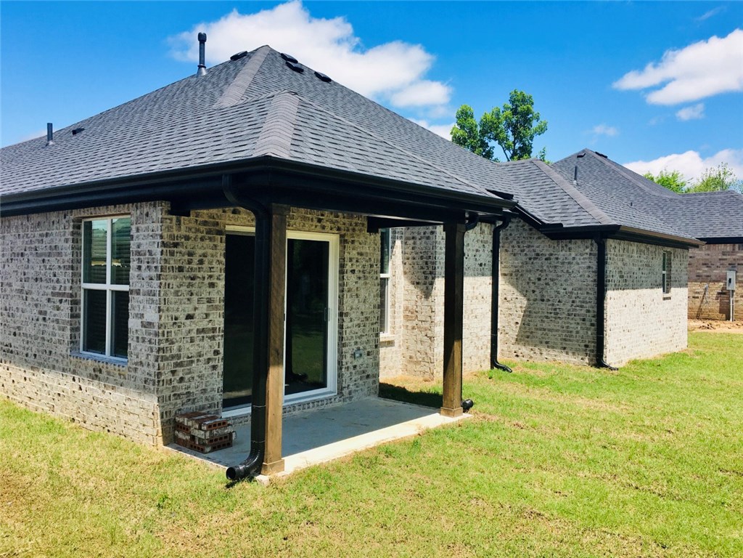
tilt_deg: +1.4
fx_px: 622
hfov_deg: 61.7
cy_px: 279
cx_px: 372
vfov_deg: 48.2
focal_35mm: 29
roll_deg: -1.0
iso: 25
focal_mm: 4.15
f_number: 2.2
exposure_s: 1/1282
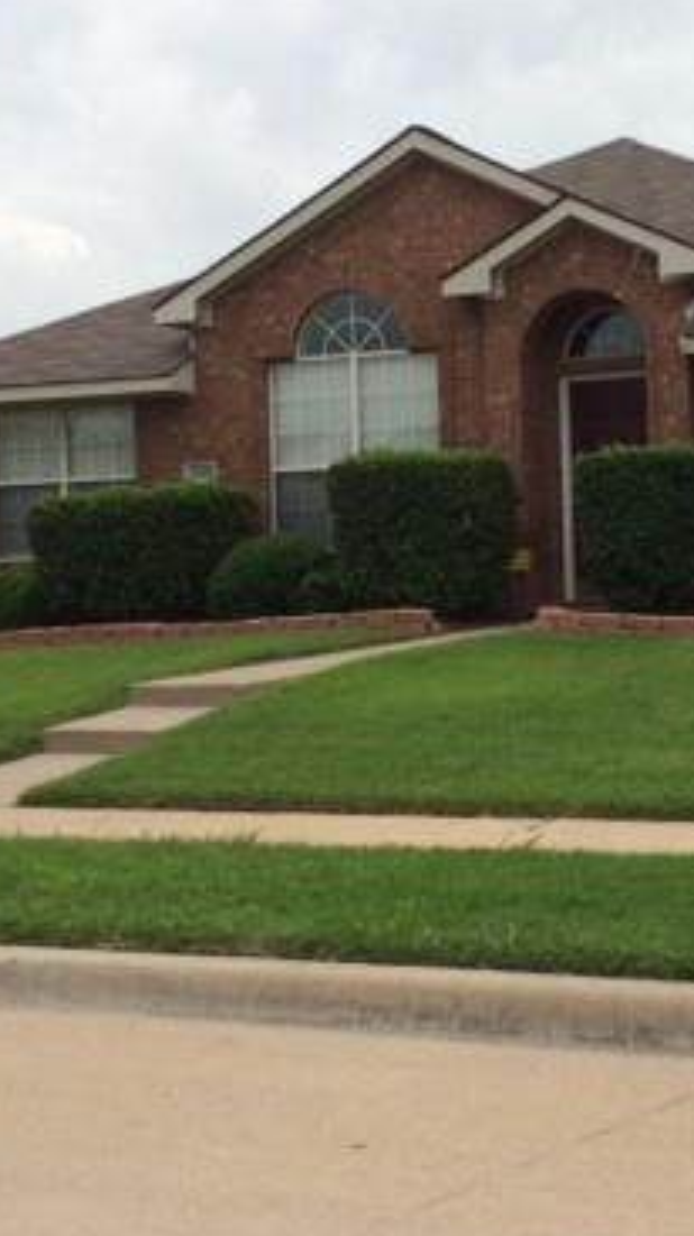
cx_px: 556
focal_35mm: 57
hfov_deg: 20.8
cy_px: 519
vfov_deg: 36.5
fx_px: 1868
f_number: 2.2
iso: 32
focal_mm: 4.12
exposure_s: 1/631
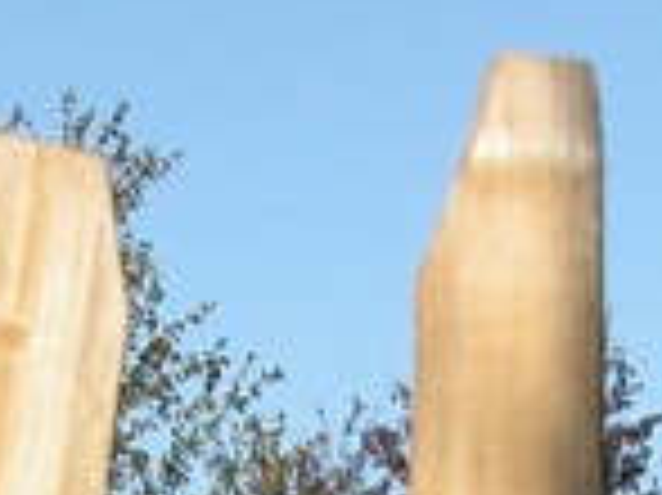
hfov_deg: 10.4
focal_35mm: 191
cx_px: 261
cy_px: 1076
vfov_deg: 7.4
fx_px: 3650
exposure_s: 1/305
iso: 100
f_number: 5.6
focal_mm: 8.9
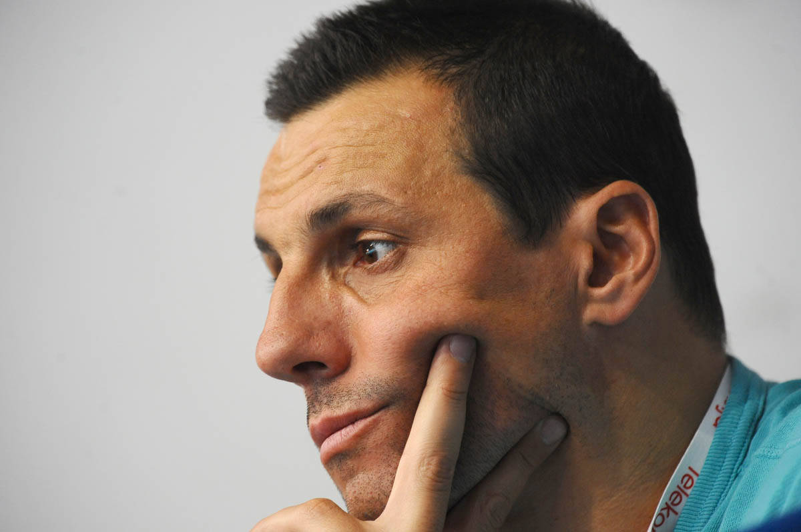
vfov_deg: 2.5
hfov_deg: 3.8
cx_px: 400
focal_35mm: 550
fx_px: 12227
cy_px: 266
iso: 2500
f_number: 4
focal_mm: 550
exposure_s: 1/100
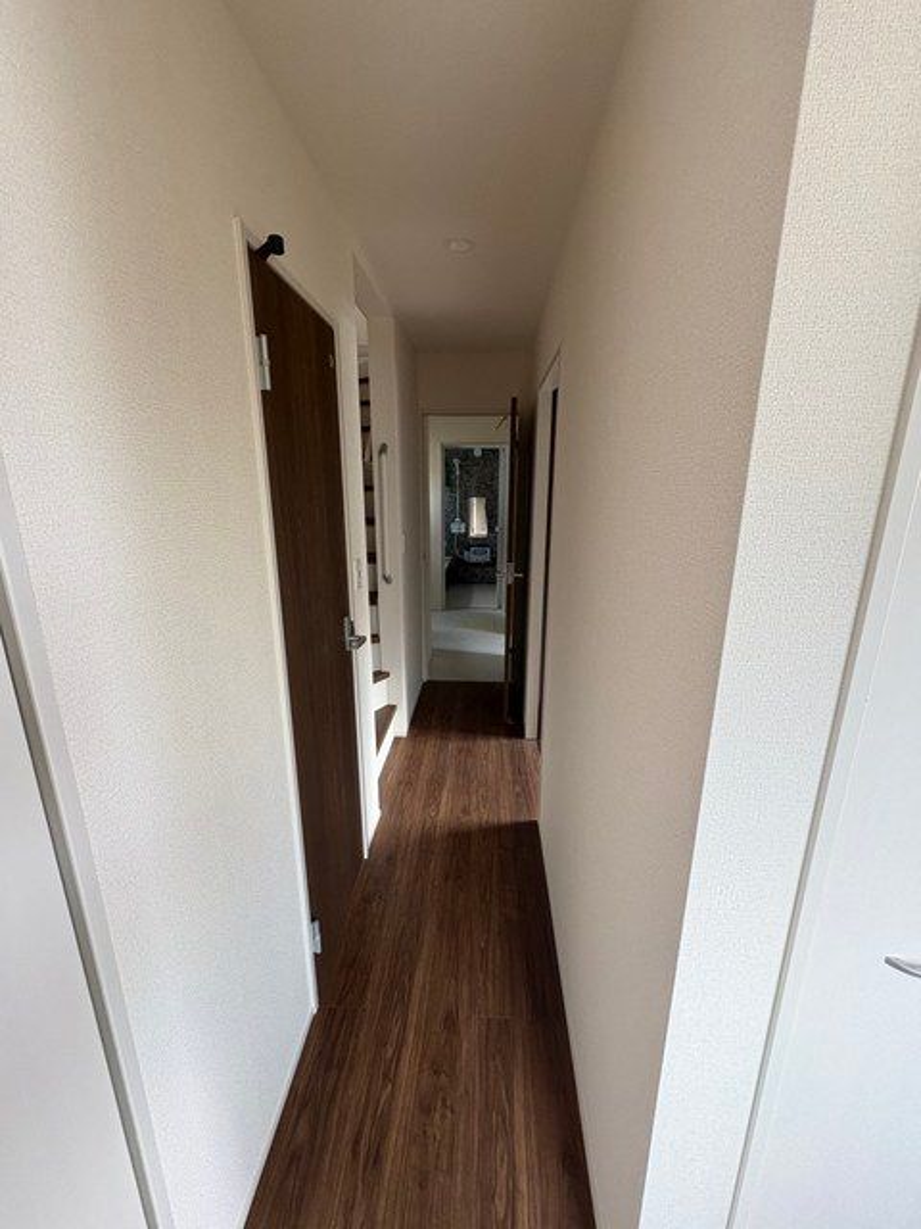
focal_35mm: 14
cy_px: 614
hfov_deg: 85.7
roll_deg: +0.2
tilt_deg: -14.9
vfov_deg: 102.1
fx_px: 497
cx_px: 460
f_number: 2.2
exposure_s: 1/60
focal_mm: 2.22
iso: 320
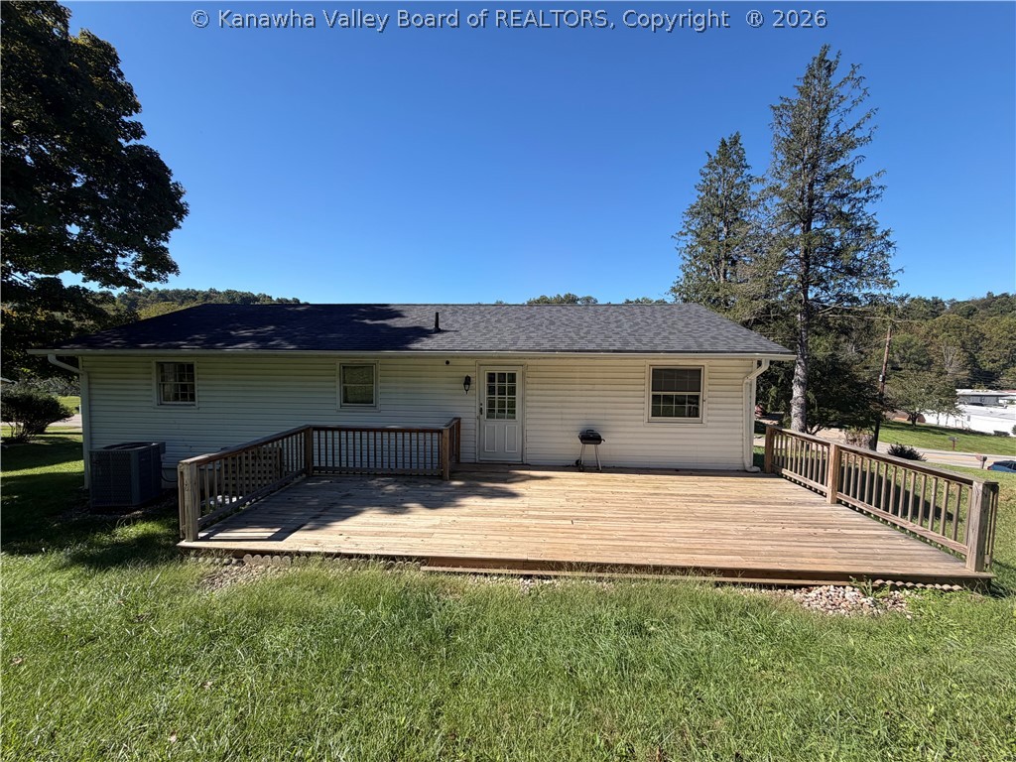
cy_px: 381
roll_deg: -0.9
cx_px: 508
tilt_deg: -3.5
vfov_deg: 85.7
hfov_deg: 102.1
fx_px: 411
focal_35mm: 14
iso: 32
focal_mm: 2.22
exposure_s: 1/770
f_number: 2.2
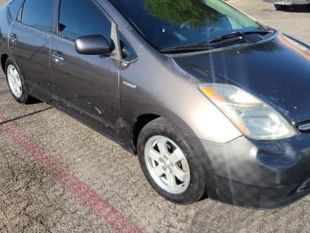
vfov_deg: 41.7
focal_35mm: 34
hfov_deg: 53.8
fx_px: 305
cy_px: 102
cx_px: 175
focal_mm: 5.4
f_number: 1.8
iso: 40
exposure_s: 1/1606
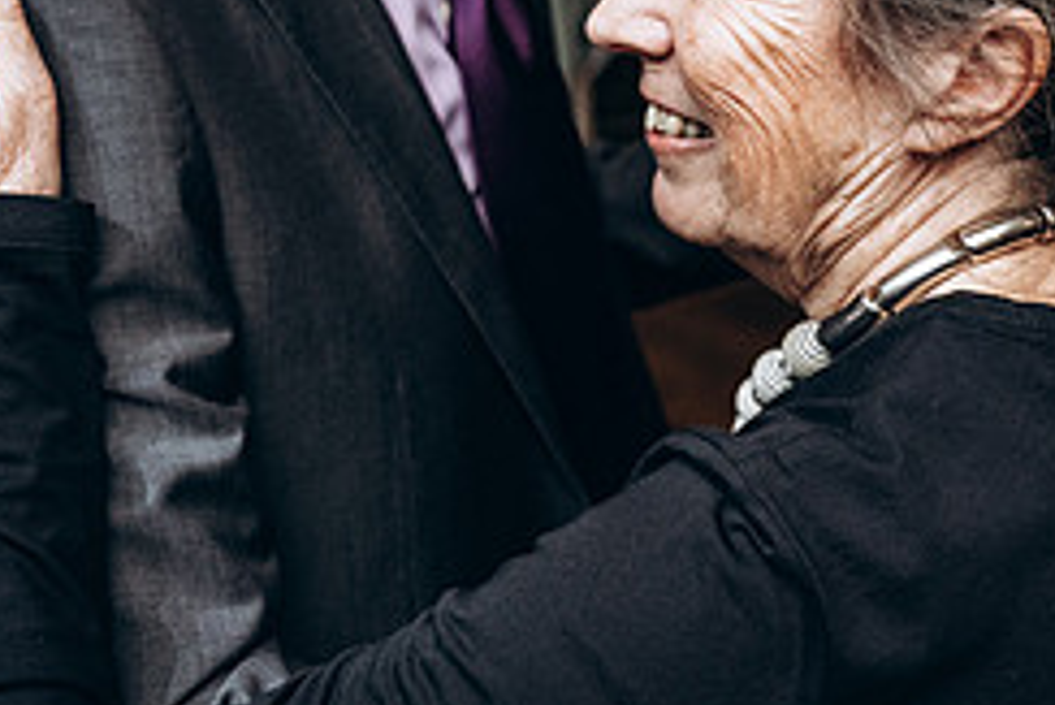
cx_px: 778
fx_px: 1671
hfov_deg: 34.4
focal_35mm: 57
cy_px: 50
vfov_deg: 23.1
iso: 2000
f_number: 2.8
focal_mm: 24
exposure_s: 1/160
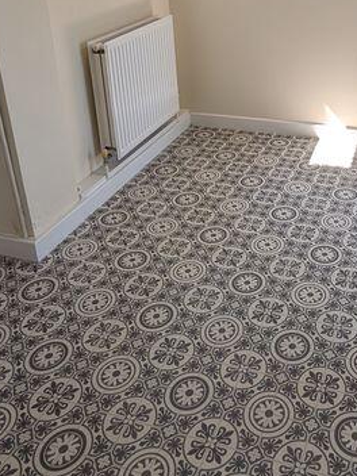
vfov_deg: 49.5
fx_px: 481
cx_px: 288
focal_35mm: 35
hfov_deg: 39.1
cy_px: 94
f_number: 1.7
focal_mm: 2.02
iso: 48
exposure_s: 1/258
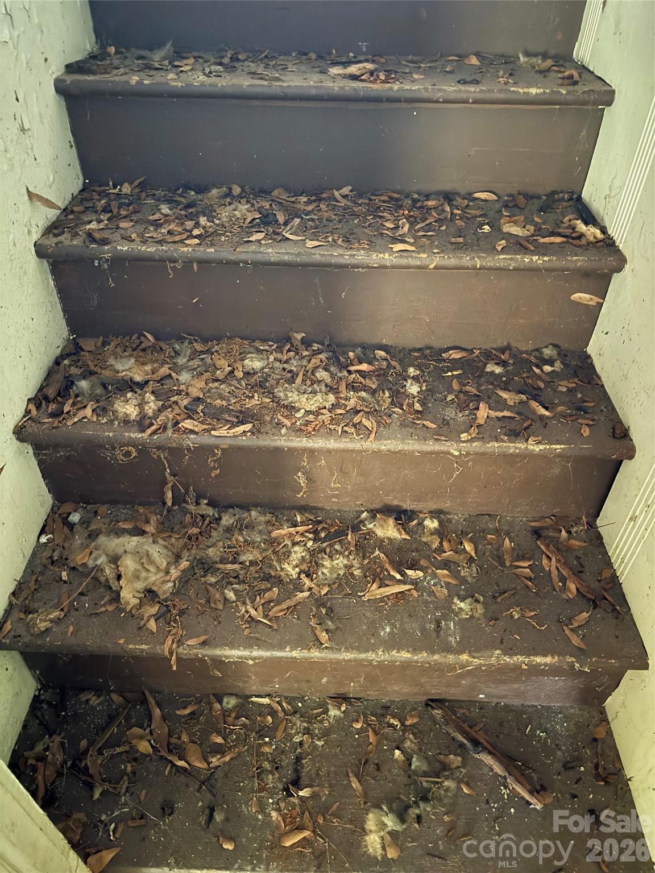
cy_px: 436
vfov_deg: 71.6
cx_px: 328
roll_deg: -0.7
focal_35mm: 24
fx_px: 606
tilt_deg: -40.3
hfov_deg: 56.8
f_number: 1.78
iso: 1600
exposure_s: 1/9
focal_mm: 6.76
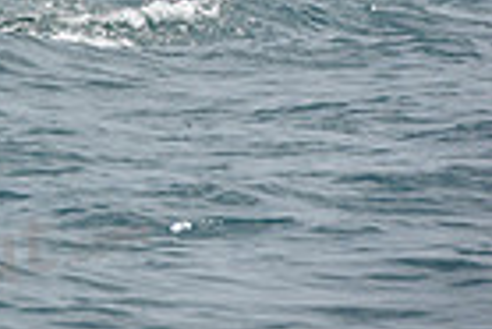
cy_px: -210
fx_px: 11382
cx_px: -531
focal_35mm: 832
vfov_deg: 1.7
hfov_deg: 2.5
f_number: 9
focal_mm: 200
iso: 250
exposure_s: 1/1250
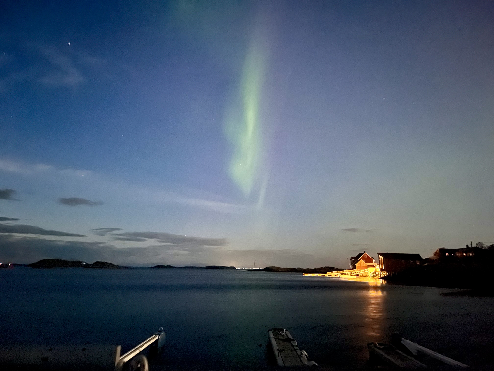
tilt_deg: +12.5
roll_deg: -0.9
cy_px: 186
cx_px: 247
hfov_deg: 69.4
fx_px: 357
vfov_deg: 54.9
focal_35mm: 25
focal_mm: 5.1
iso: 6400
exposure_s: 1/5
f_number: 1.6
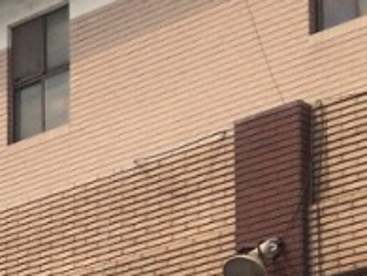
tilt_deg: +5.1
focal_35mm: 152
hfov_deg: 10.8
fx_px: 1614
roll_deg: -1.5
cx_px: -542
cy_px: 672
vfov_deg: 8.8
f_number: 2.2
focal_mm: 4.15
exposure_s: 1/1953
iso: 32
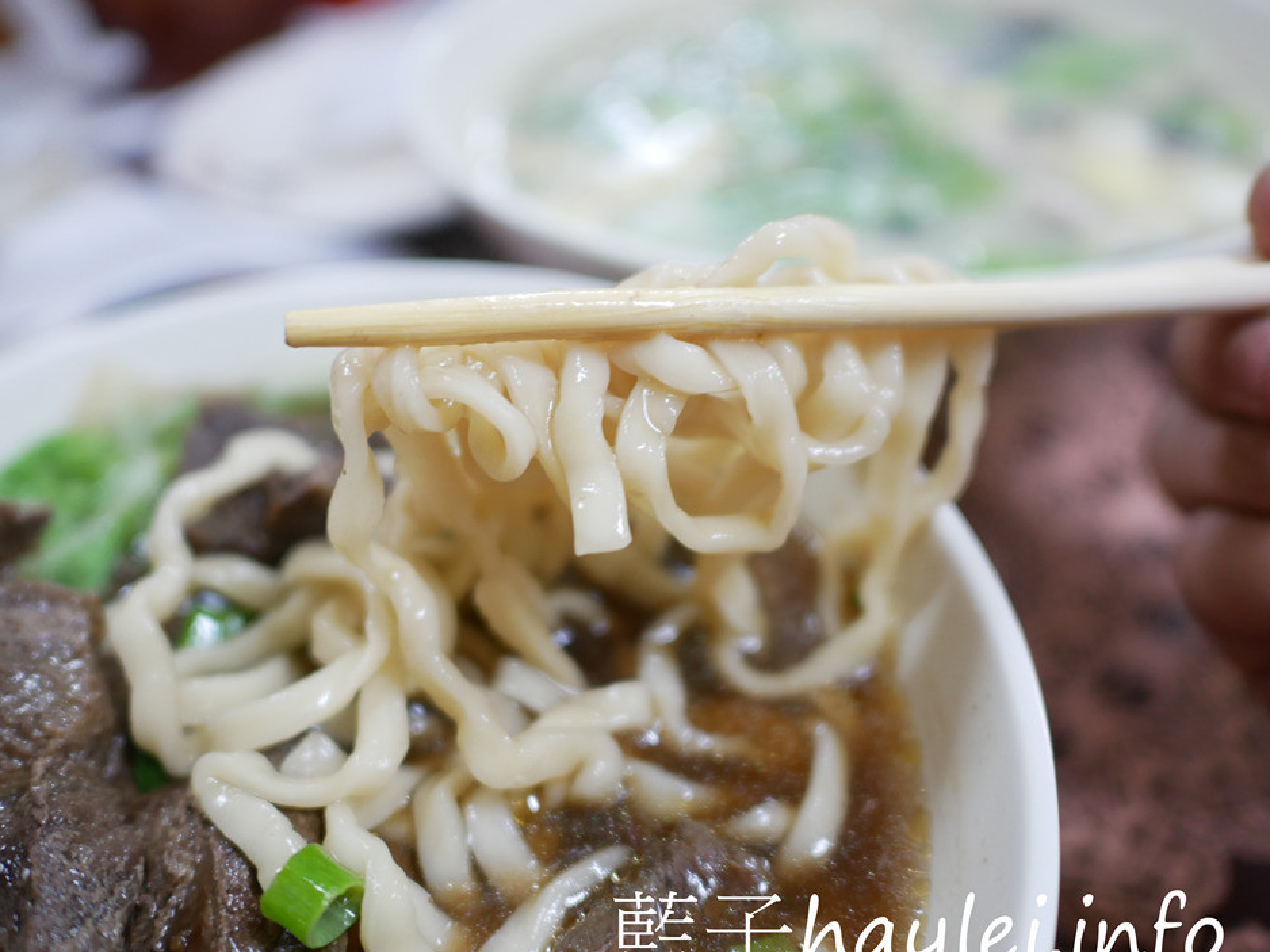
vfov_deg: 44.1
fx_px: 1174
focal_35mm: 32
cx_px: 605
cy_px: 494
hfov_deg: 56.8
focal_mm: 15
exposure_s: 1/60
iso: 500
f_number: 1.7
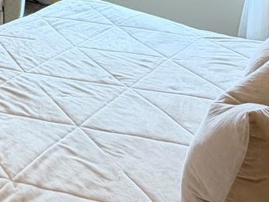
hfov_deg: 28.4
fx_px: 498
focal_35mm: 64
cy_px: -135
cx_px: 1
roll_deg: -0.5
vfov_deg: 18.9
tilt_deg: -2.3
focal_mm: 2.22
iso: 160
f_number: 2.2
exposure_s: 1/120
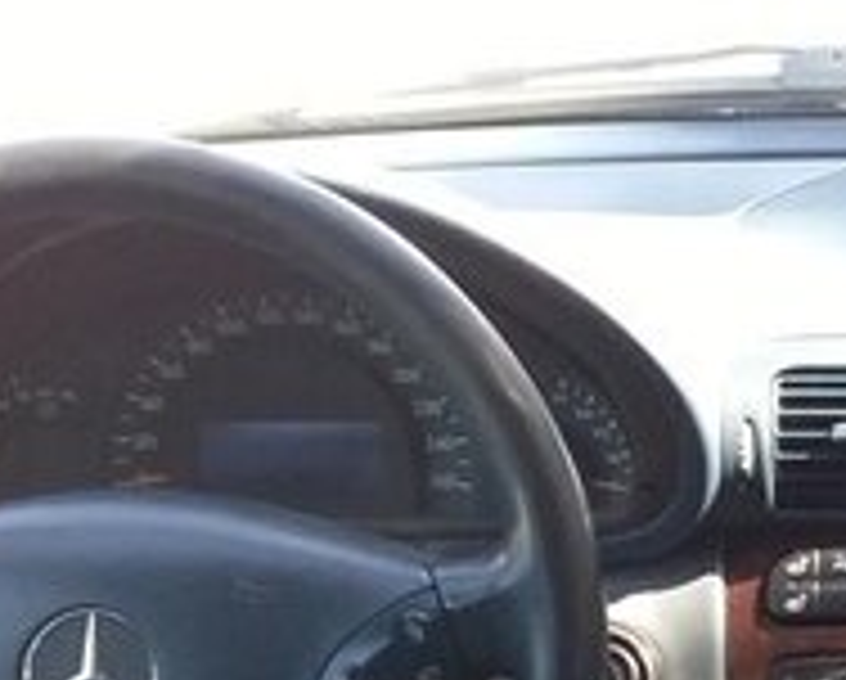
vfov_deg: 14.2
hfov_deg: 17.3
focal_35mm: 106
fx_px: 2658
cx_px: 994
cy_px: 754
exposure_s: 1/100
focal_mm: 3.3
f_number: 2.2
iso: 64
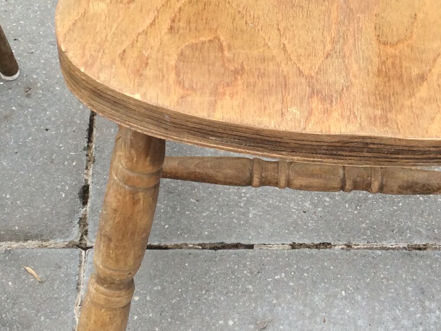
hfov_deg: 24.1
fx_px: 1032
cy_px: 157
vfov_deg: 18.2
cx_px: 222
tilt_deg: -51.3
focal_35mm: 81
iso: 32
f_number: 2.4
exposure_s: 1/325
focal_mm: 3.3
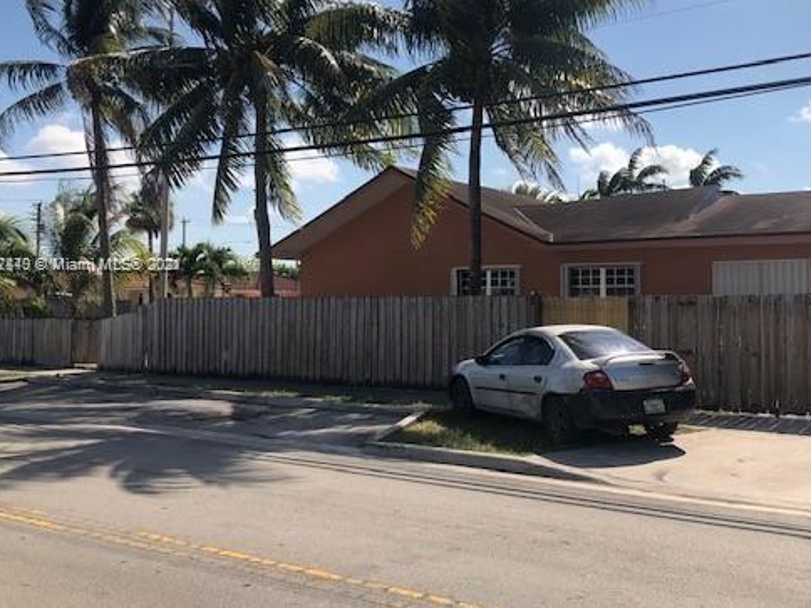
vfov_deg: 38.6
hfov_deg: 49.8
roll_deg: +0.3
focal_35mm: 37
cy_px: 266
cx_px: 486
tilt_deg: +2.2
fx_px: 867
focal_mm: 3.99
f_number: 1.8
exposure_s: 1/2558
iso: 20
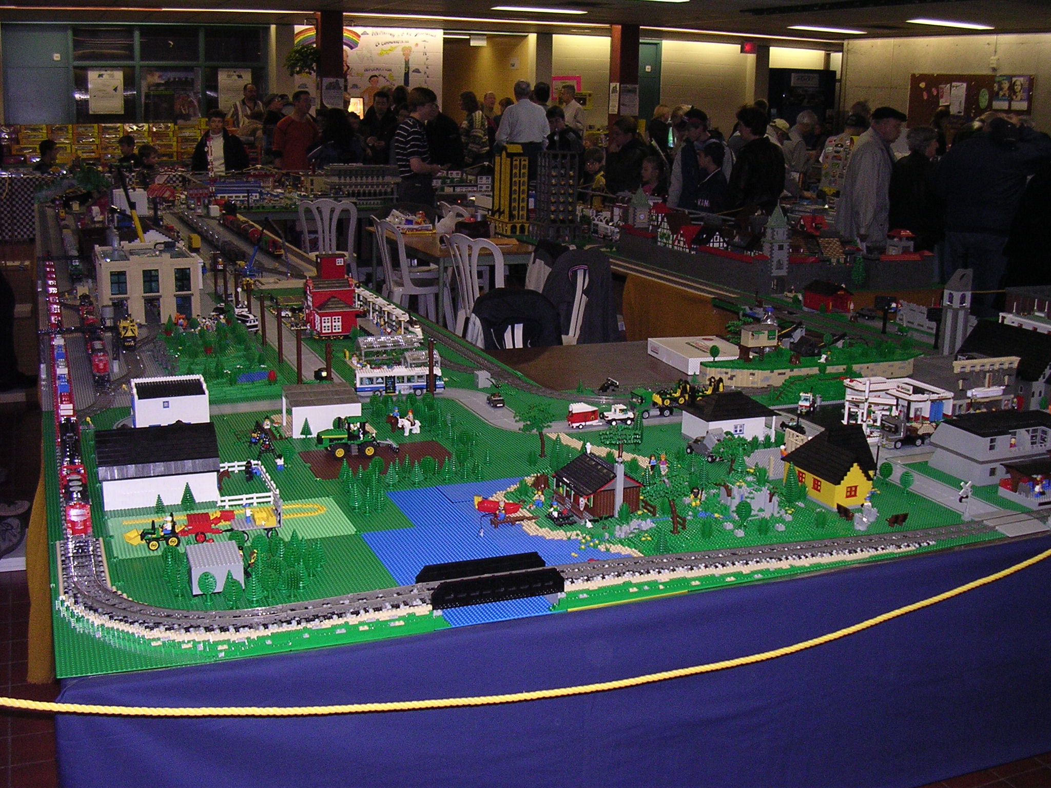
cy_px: 394
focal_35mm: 38
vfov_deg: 37.7
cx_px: 526
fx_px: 1154
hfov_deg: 49.0
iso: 301
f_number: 2.8
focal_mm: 5.8
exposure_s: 1/60.1
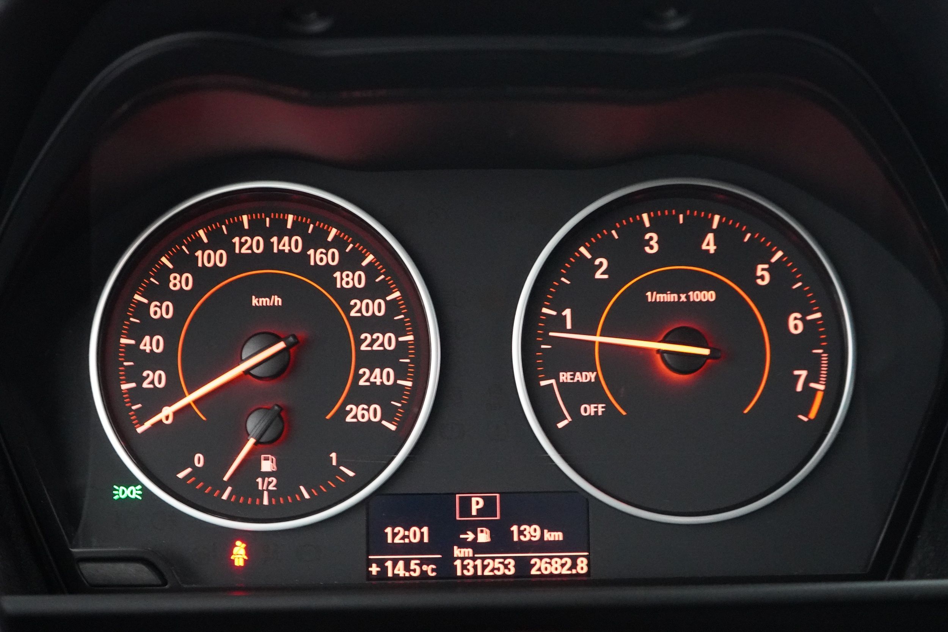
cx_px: 474
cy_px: 316
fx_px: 1106
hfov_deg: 46.4
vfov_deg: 31.9
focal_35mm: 42
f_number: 3.5
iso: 6400
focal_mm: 28
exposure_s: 1/15
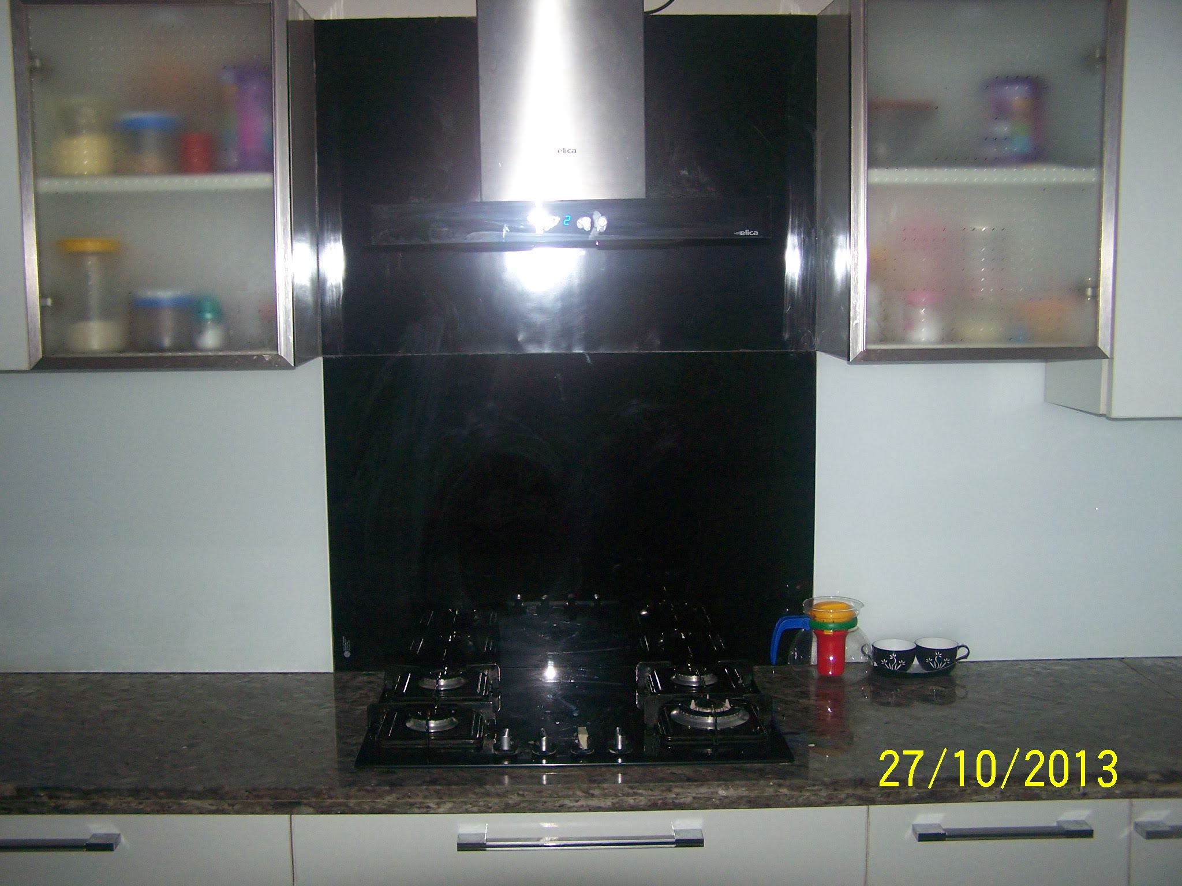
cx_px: 591
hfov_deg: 49.0
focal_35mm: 38
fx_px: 1298
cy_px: 443
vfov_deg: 37.7
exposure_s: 1/60
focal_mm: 6.3
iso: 160
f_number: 2.8
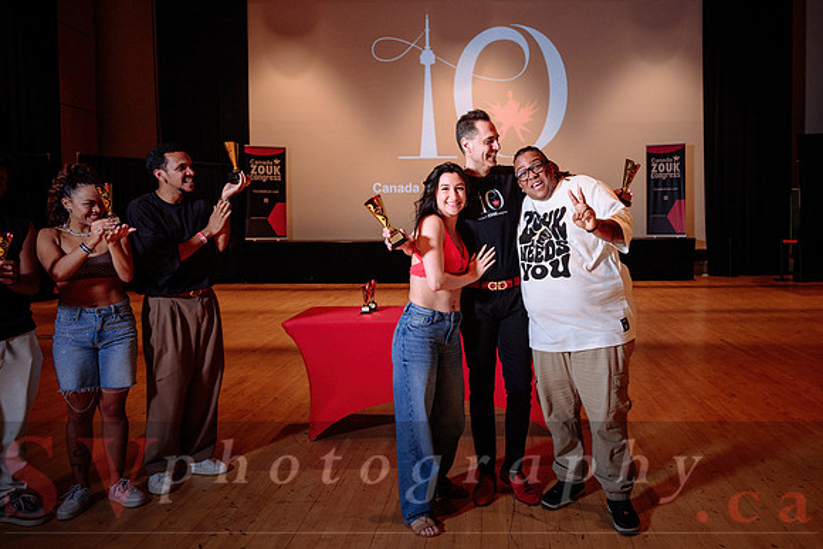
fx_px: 664
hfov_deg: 63.0
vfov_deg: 44.9
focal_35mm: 29
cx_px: 498
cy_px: 242
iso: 1000
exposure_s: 1/125
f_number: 4
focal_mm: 24
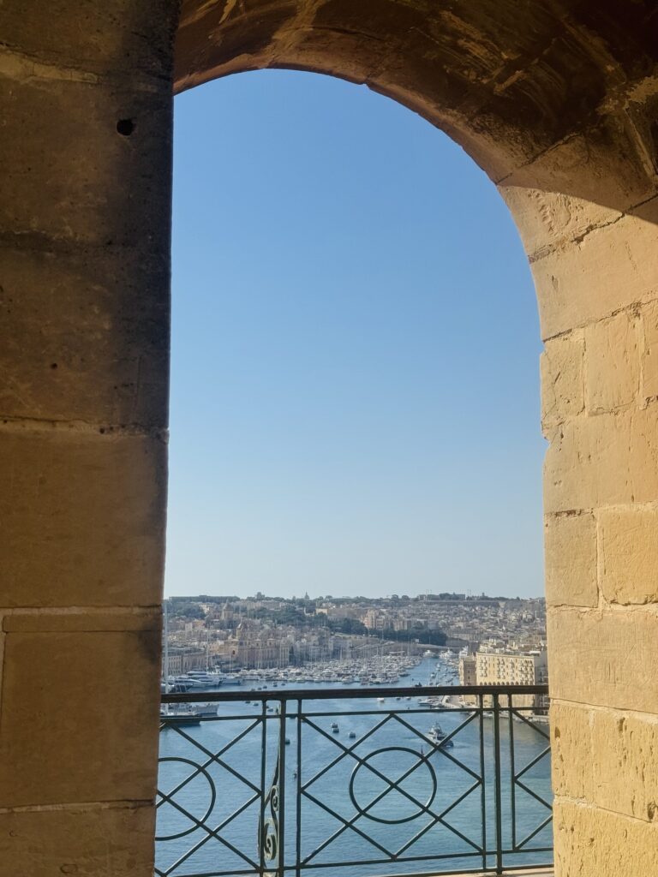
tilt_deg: +7.0
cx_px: 329
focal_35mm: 48
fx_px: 1217
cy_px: 438
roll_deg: +0.4
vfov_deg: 39.7
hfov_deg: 30.3
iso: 64
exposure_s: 1/10526
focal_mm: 6.76
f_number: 1.78
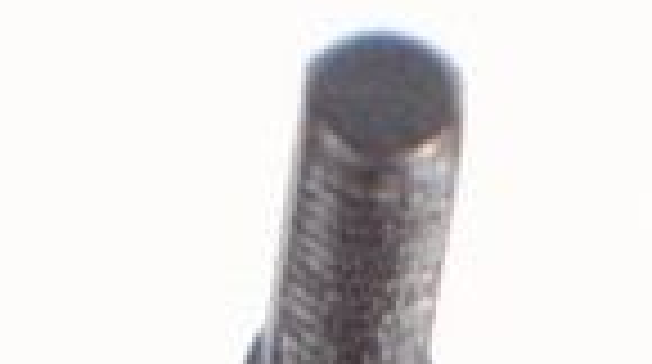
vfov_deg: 3.8
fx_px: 5245
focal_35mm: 304
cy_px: 1175
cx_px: 513
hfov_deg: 7.1
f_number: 9
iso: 200
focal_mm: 35
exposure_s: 1/200
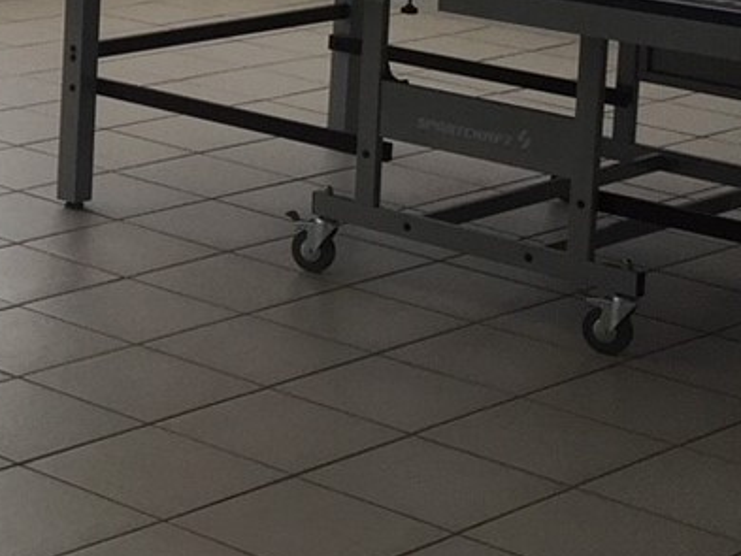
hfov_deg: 16.2
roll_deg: -1.7
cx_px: -89
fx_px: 2527
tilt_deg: -7.7
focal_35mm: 118
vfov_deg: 12.3
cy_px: -68
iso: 40
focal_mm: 4.15
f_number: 2.2
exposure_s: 1/120
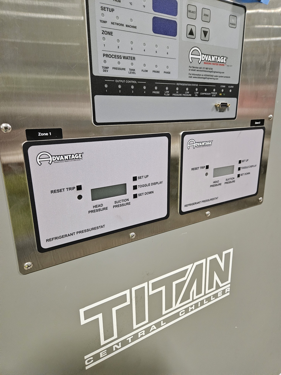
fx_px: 249
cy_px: 188
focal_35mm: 23
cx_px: 140
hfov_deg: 58.9
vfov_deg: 73.9
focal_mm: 5.4
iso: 800
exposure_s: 1/120
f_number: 1.8
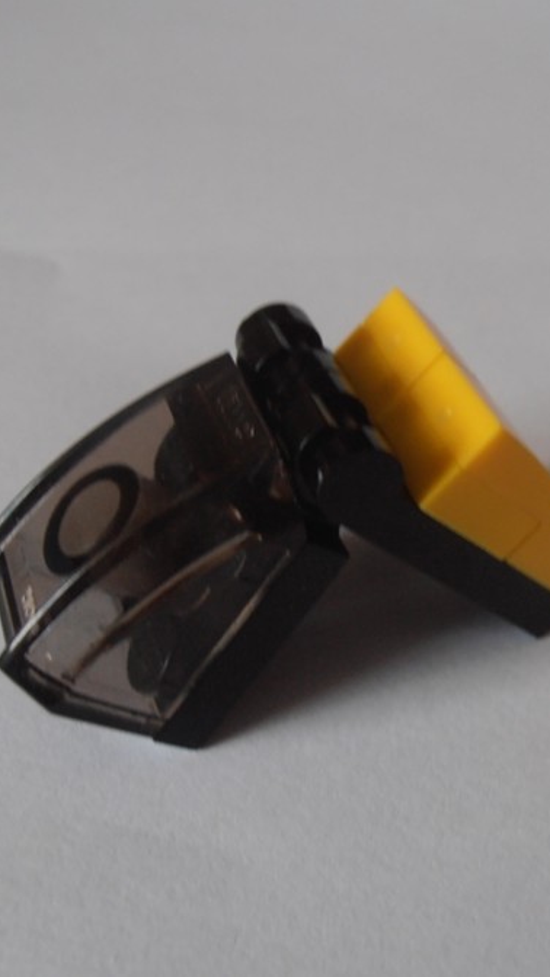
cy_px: 488
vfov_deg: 38.5
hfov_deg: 21.9
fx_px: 1400
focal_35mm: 54
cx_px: 458
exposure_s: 1/30
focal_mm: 6.61
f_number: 3.9
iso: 125
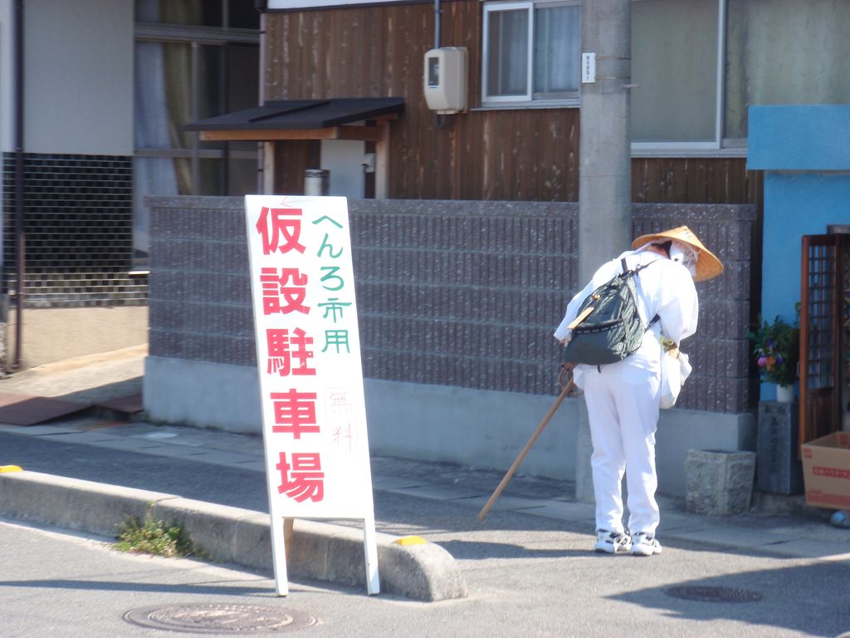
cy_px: 319
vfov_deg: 14.5
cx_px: 425
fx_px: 2505
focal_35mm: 102
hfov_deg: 19.3
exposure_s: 1/125
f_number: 5.1
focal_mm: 18.2
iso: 64
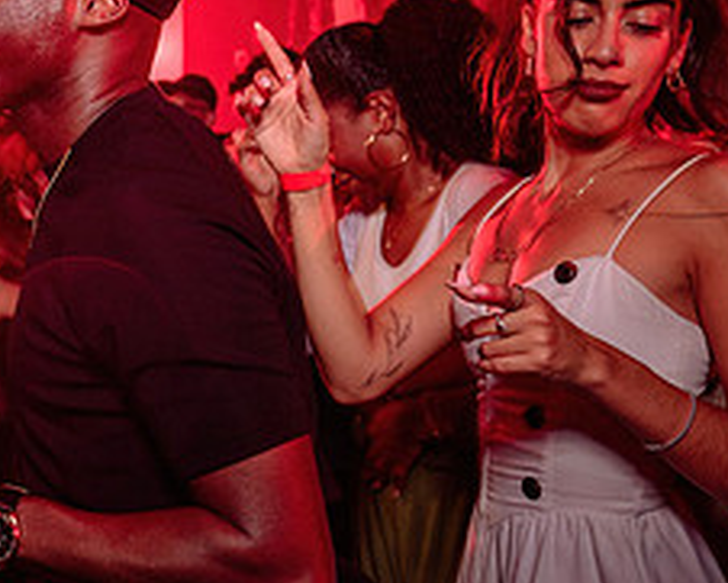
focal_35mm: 66
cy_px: 191
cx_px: -50
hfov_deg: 26.7
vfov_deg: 23.1
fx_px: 1423
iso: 800
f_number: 3.2
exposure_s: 1/40
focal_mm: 24
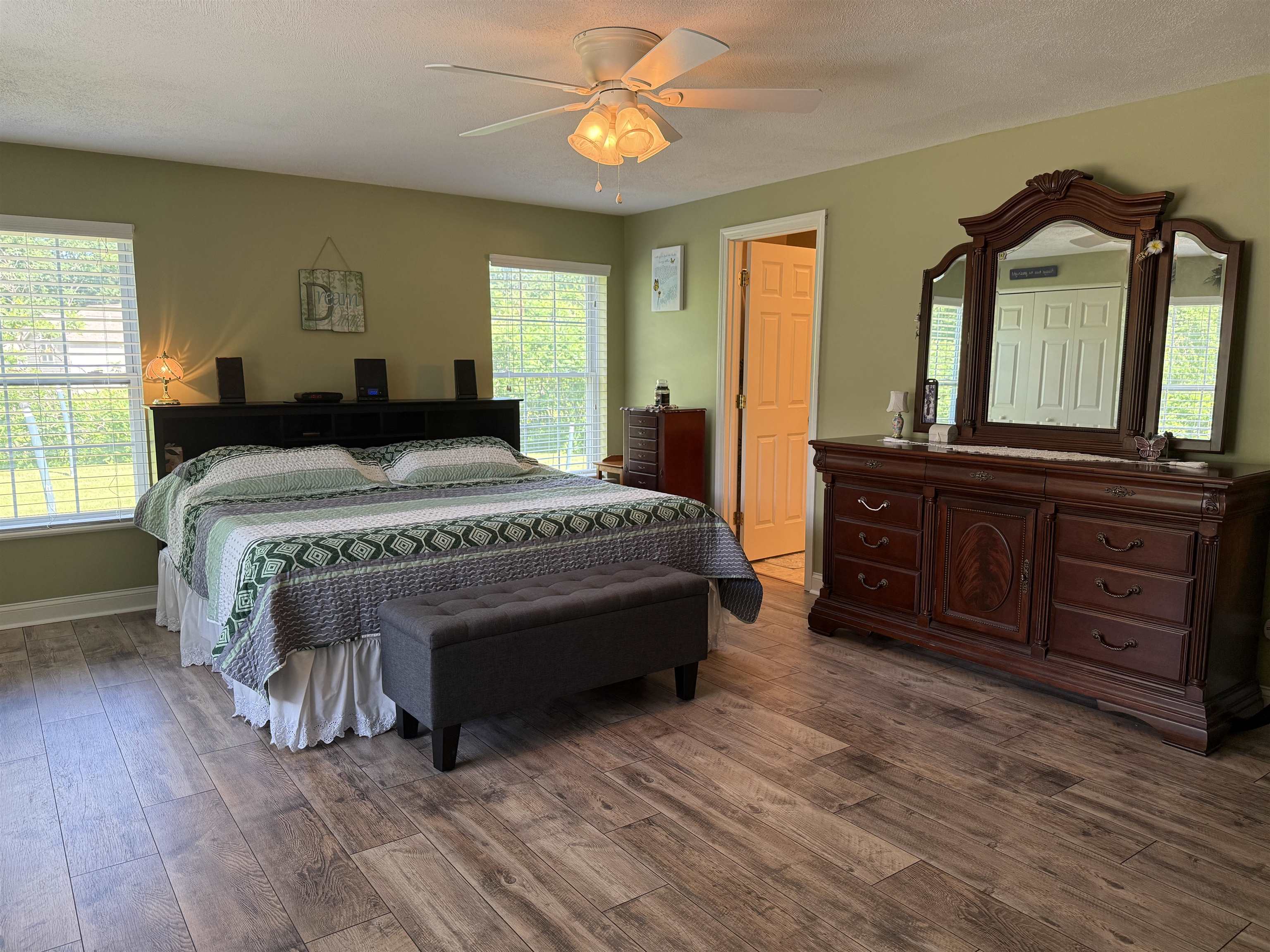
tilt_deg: -6.7
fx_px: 881
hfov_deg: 71.6
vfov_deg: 56.8
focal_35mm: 24
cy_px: 476
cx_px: 635
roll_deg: +0.1
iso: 200
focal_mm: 6.76
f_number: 1.78
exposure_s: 1/120
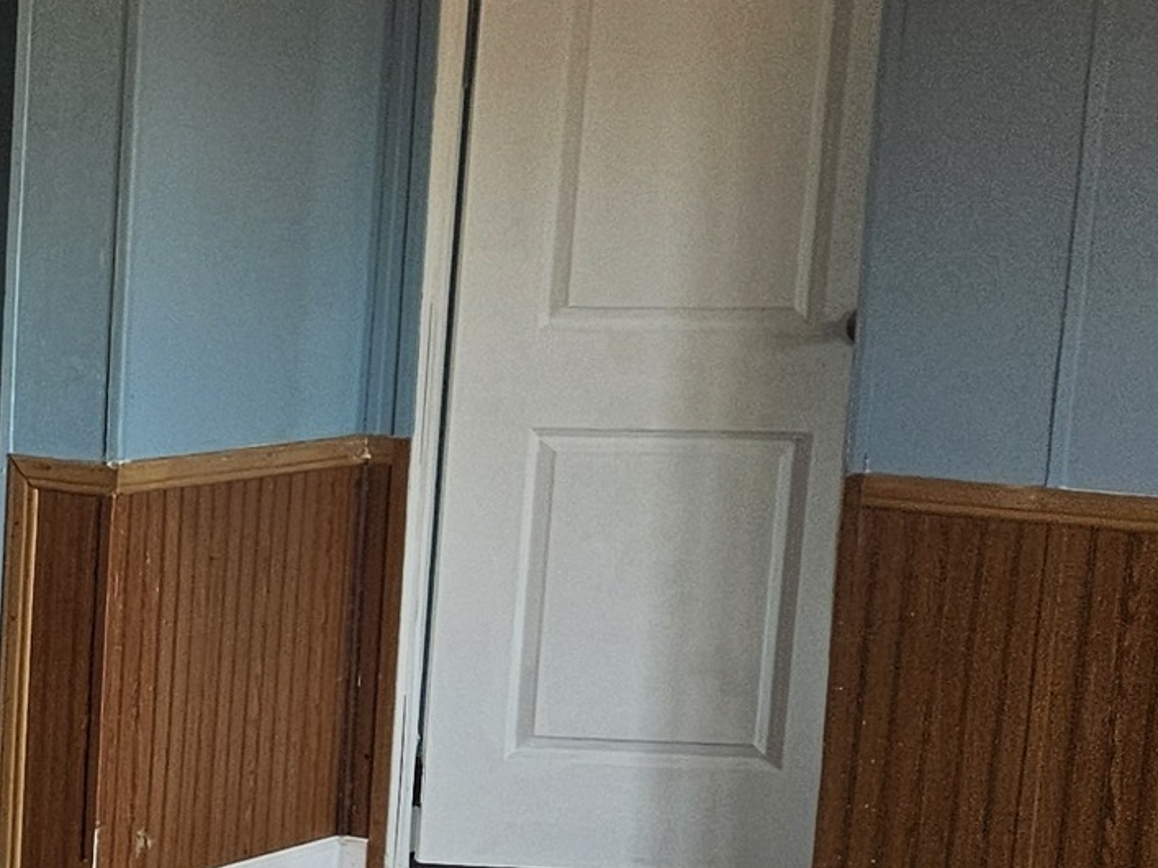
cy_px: 626
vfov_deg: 14.7
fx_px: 3345
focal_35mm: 100
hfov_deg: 15.8
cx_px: -1094
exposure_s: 1/180
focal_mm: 5.4
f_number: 1.8
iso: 50
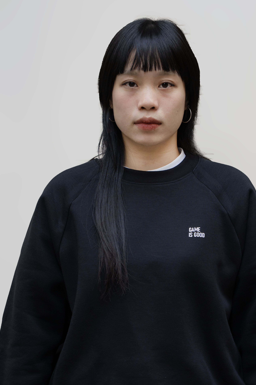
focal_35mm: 120
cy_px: 257
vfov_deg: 17.0
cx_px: 149
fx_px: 1280
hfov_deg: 11.4
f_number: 5
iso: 400
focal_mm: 85
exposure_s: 1/200
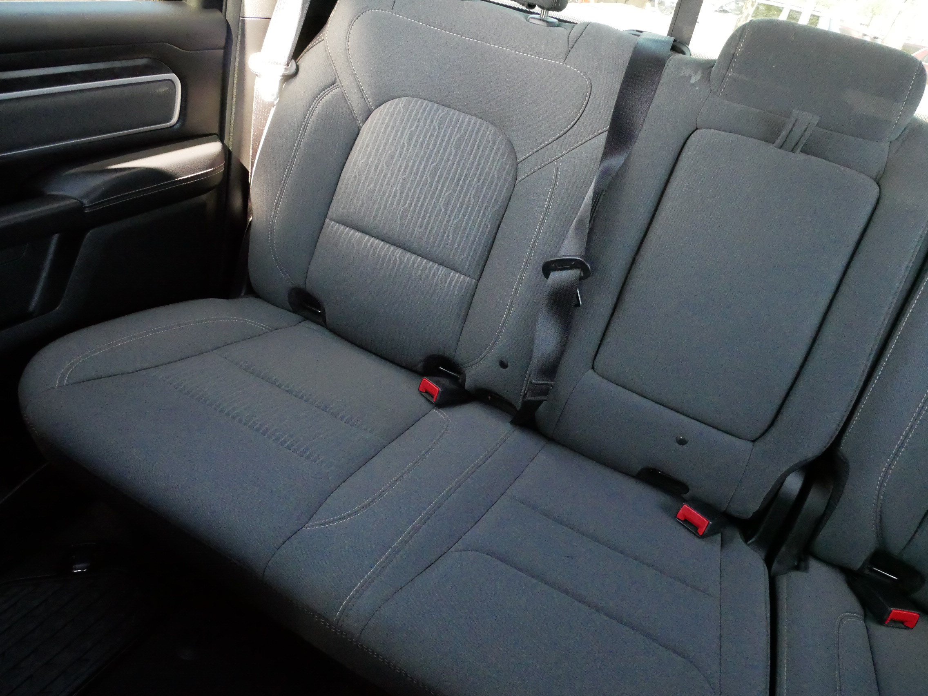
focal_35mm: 24
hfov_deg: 71.6
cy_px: 348
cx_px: 464
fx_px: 643
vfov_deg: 56.8
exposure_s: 1/250
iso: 6400
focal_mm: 12
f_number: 5.6
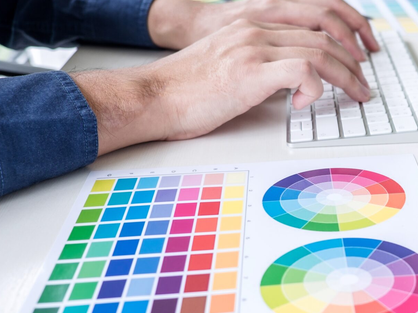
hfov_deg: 28.7
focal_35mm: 63
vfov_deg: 23.2
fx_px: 761
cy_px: 198
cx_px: 421
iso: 200
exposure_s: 1/200
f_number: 3.2
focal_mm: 20.5
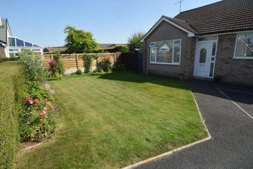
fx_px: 127
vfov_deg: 67.4
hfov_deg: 90.0
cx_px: 126
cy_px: 84
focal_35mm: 18
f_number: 7.1
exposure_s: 1/200
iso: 100
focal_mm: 12
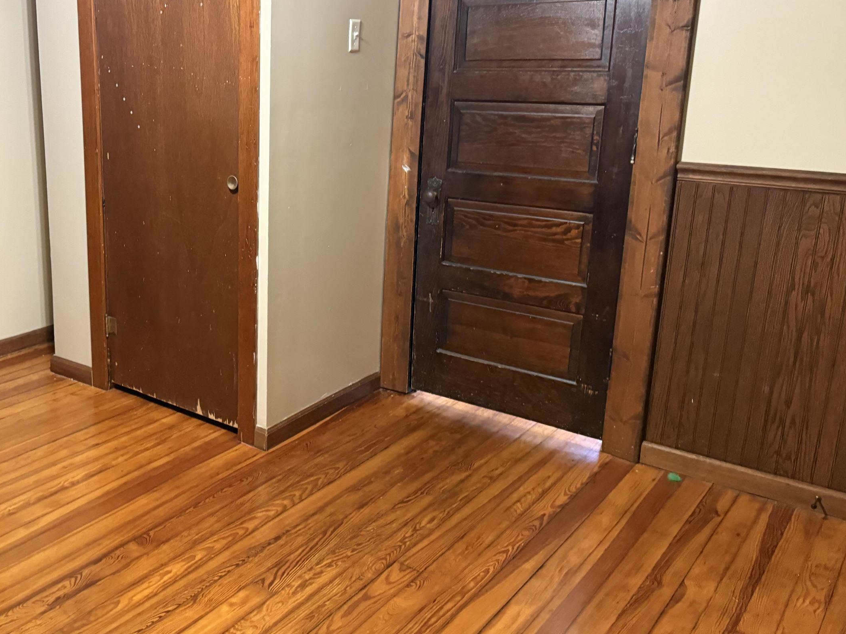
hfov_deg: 51.0
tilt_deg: -15.0
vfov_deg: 40.6
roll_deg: -0.2
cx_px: 243
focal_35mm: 35
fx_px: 855
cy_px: 274
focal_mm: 6.76
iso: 800
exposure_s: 1/40
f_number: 1.78
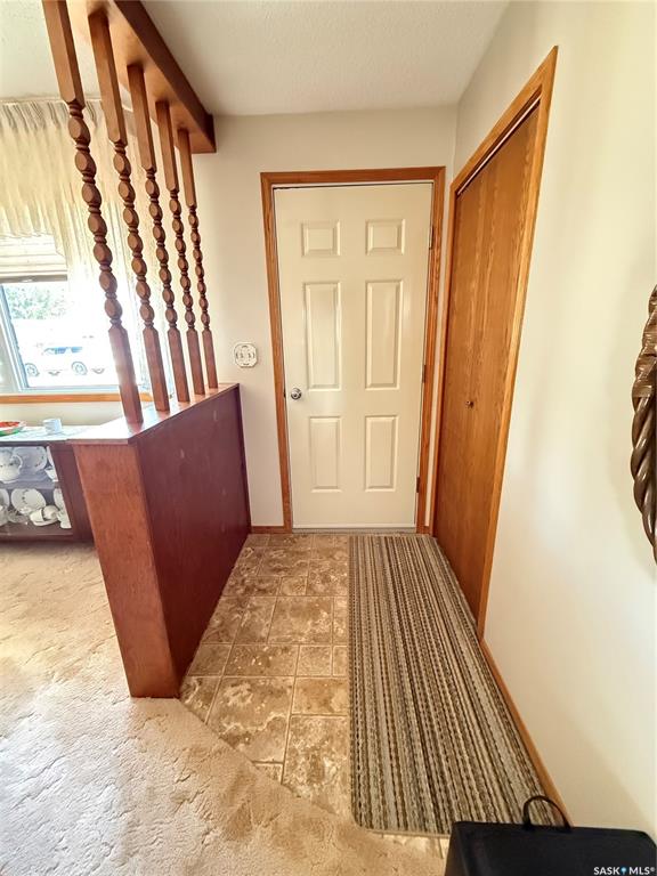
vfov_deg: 102.1
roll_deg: +0.7
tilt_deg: -15.9
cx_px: 328
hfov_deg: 85.7
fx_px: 354
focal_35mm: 14
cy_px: 438
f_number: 2.2
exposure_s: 1/60
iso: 1250
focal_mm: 2.22
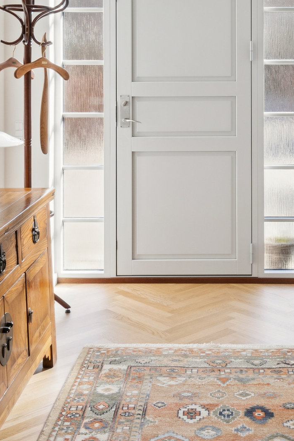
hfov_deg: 24.3
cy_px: 79
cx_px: 202
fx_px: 679
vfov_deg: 34.7
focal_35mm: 55
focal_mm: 13
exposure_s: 1/60
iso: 200
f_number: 8
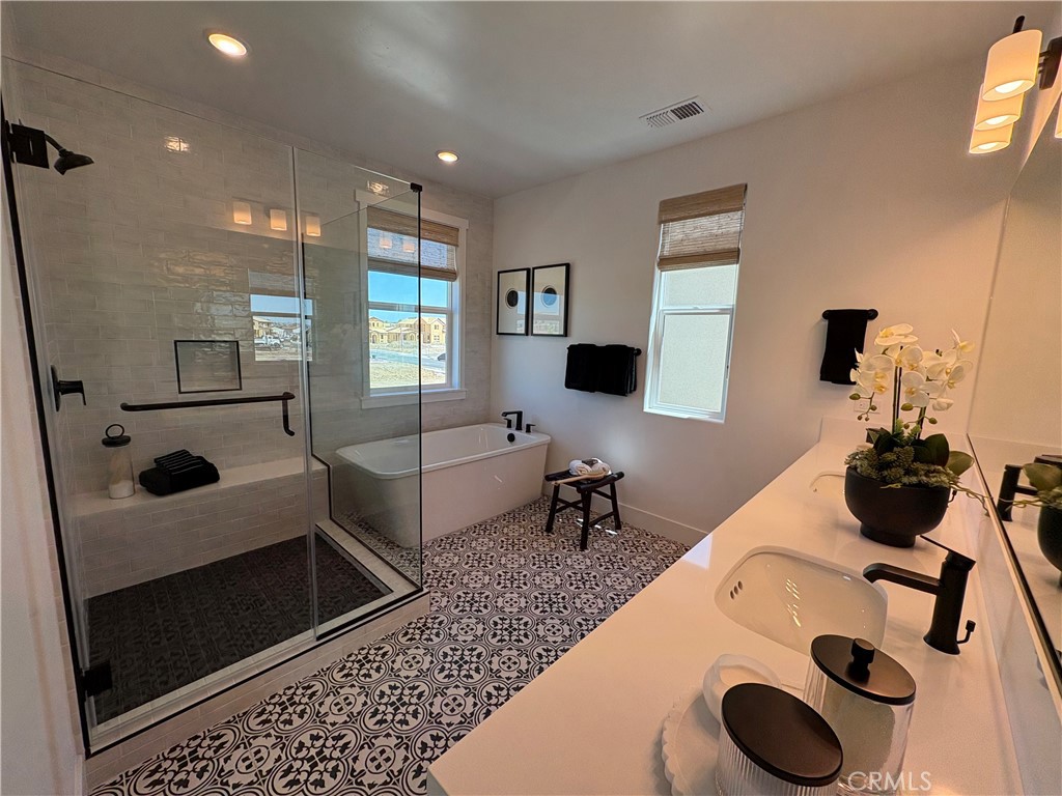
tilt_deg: -8.0
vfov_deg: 85.7
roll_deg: -1.5
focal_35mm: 14
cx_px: 531
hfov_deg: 102.1
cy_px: 398
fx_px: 430
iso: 64
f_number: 2.2
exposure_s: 1/180
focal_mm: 2.22
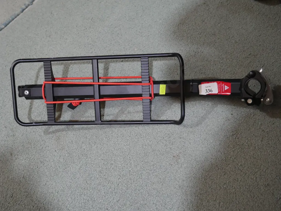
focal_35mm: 38
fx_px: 309
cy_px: 106
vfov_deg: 37.8
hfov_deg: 49.0
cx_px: 140
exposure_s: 1/60
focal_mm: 19
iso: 500
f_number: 4.1
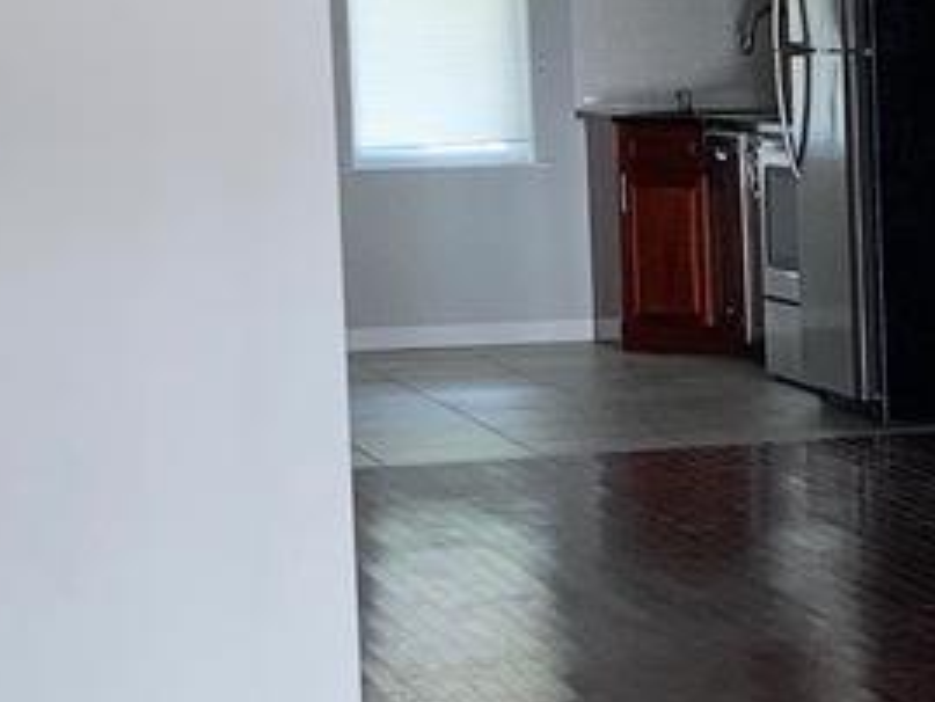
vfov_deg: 9.9
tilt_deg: -5.8
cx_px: 1446
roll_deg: +0.8
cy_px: 368
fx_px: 4053
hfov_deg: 12.4
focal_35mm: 150
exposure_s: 1/19
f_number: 1.8
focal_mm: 3.99
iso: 32
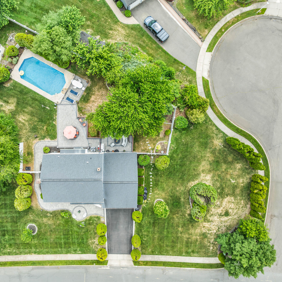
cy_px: 142
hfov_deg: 55.4
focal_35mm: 29
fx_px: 267
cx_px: 118
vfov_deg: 55.6
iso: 100
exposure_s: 1/320
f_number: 2.8
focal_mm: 12.29
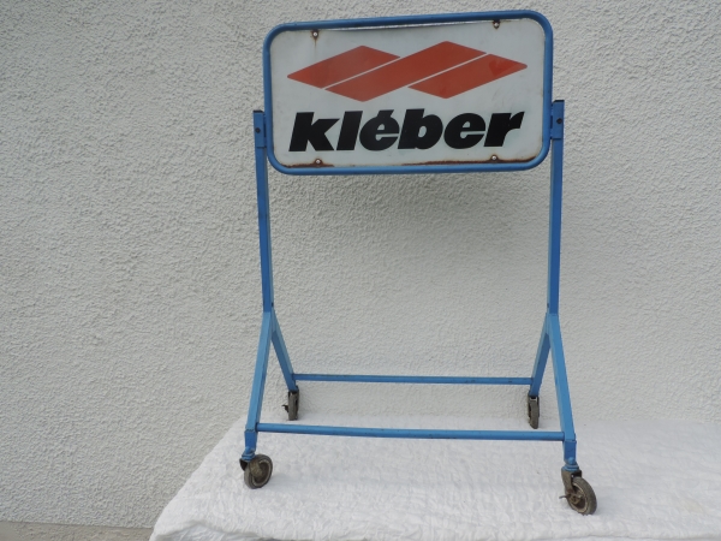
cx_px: 360
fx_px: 583
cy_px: 270
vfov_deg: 49.7
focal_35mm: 28
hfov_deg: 63.4
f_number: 3.1
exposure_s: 1/800
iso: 80
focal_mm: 4.9
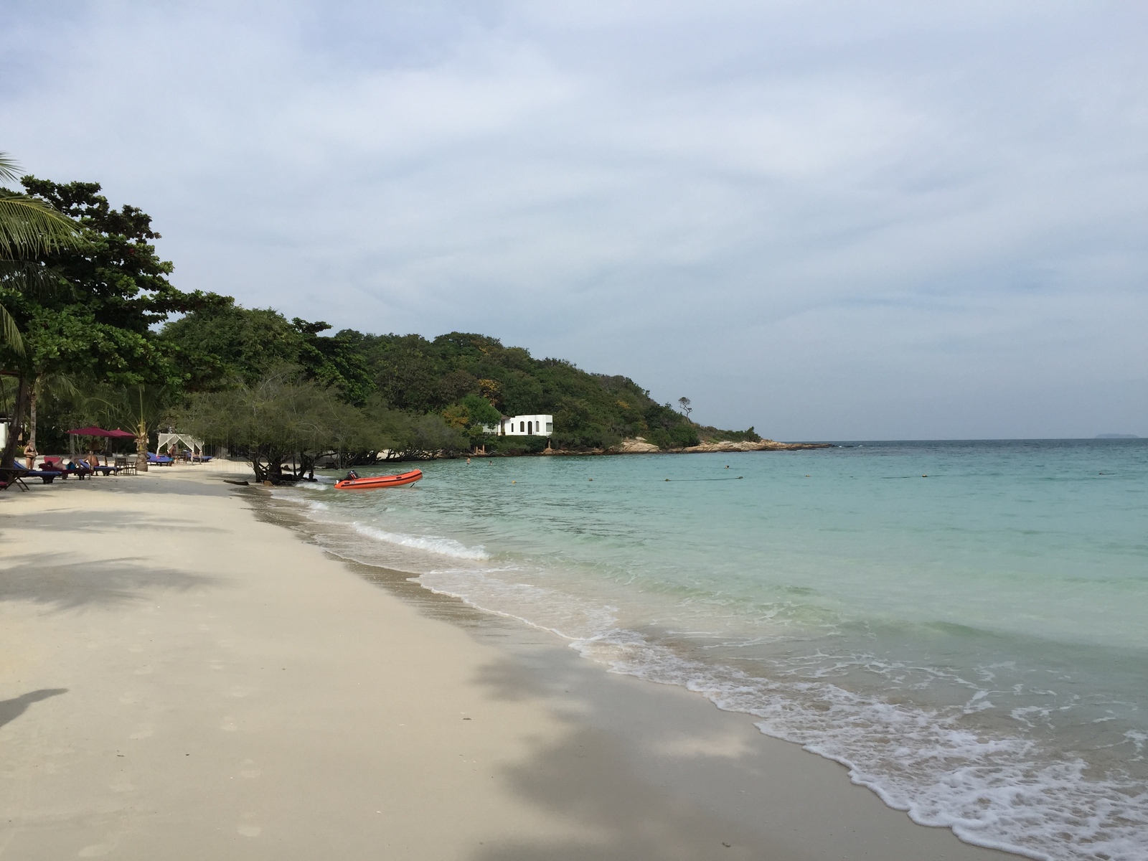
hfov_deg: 61.7
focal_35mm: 29
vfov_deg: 48.2
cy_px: 430
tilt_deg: +1.4
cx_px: 574
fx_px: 962
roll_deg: -0.4
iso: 32
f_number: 2.2
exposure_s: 1/3049
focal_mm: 4.15
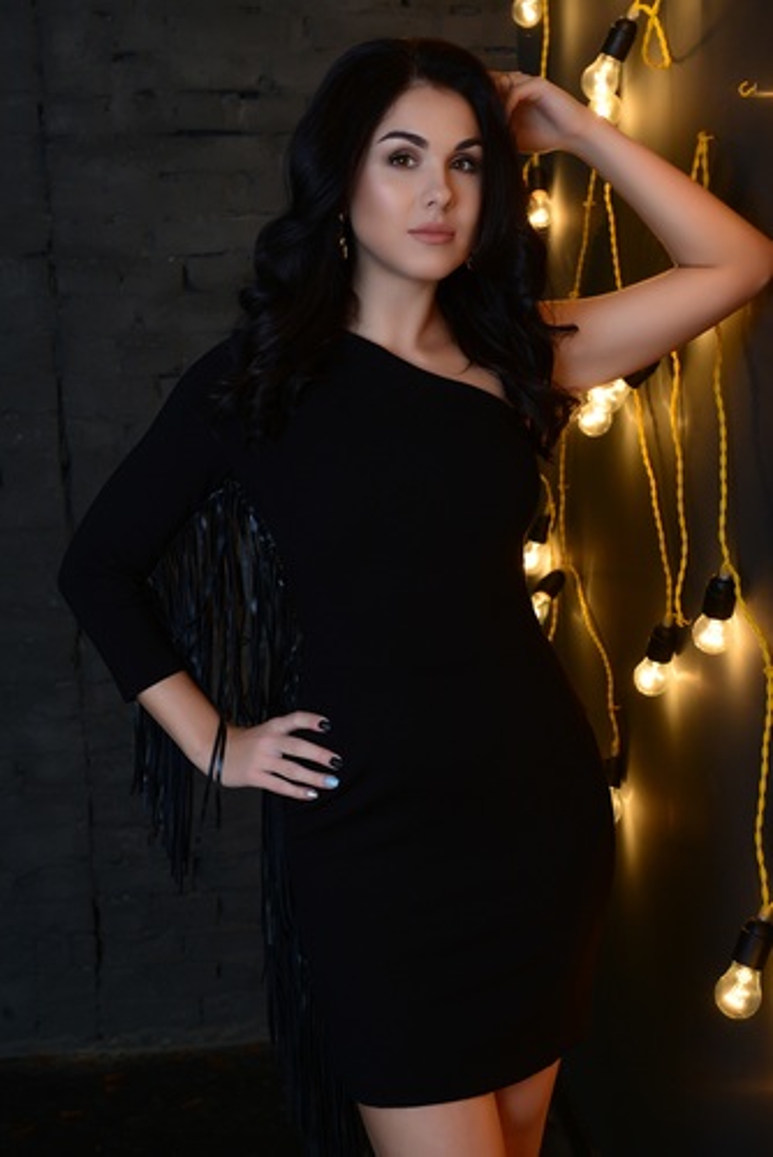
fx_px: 1672
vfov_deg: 38.2
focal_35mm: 52
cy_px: 578
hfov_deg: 26.0
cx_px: 386
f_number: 7.1
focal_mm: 52
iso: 800
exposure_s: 1/160
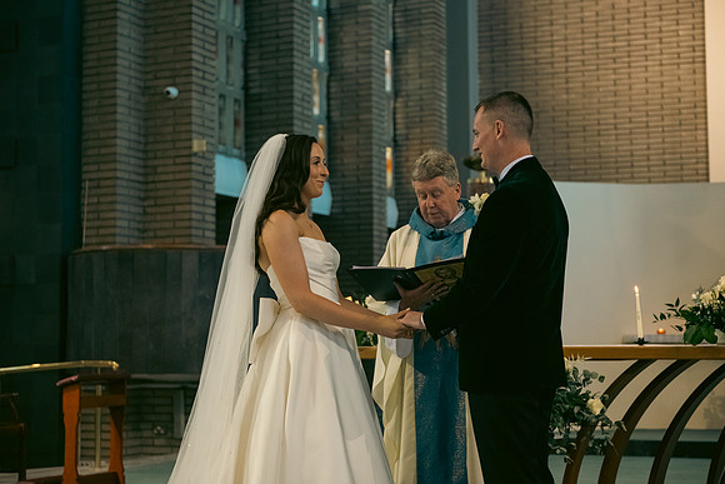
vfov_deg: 21.9
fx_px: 1249
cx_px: 362
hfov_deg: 32.4
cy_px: 242
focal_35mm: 62
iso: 1000
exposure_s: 1/160
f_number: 3.5
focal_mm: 62
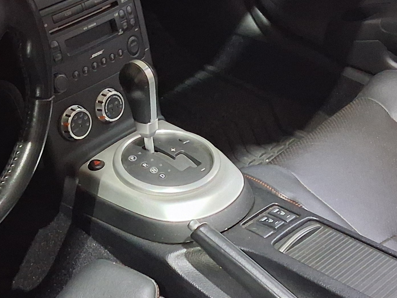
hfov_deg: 25.6
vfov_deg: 19.4
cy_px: 170
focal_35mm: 76
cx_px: 139
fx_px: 872
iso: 1000
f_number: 1.8
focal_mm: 3.98
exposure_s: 1/20
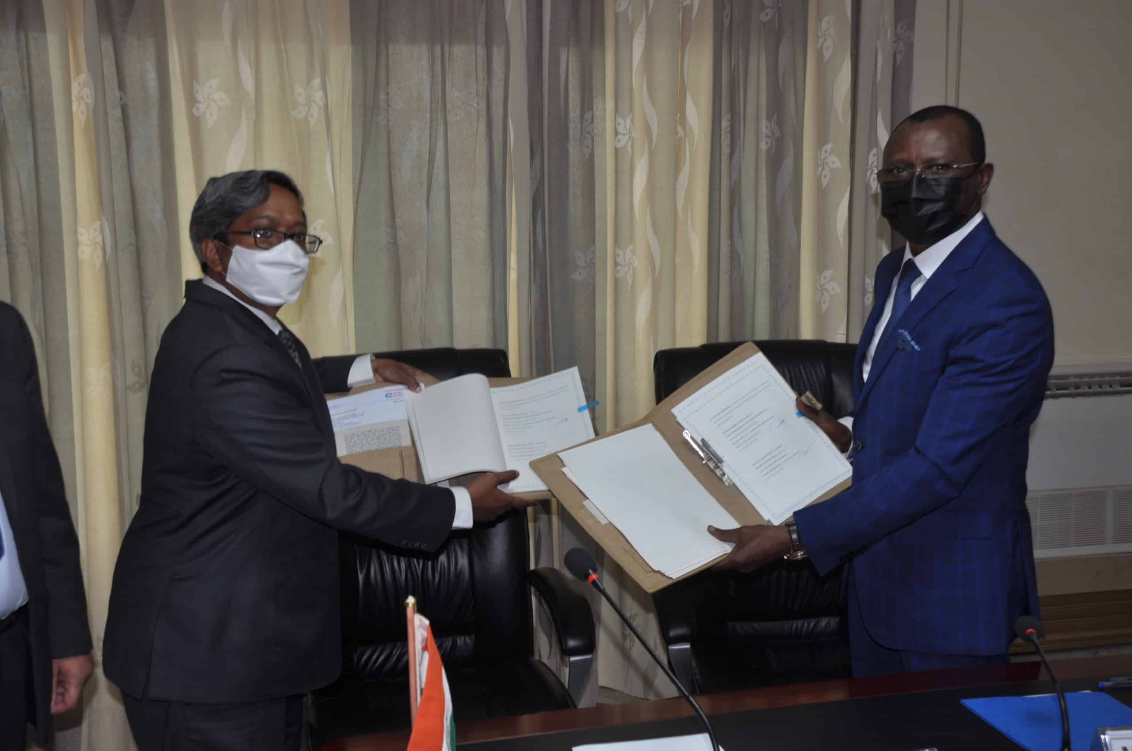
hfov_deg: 42.4
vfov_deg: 28.9
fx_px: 1460
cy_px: 376
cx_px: 566
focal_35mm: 46
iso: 200
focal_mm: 31
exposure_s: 1/30
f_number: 4.5
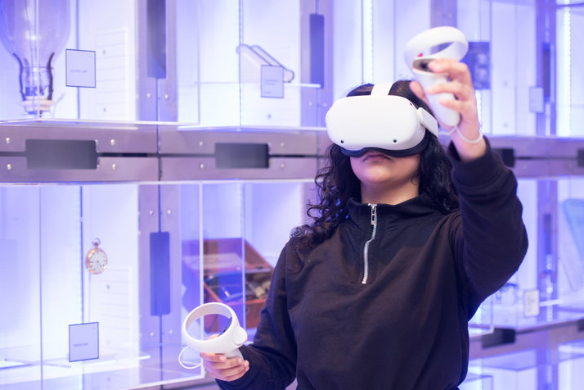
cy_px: 201
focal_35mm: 84
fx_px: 1363
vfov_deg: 16.3
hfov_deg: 24.2
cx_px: 307
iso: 800
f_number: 3.5
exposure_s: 1/250
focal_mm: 75
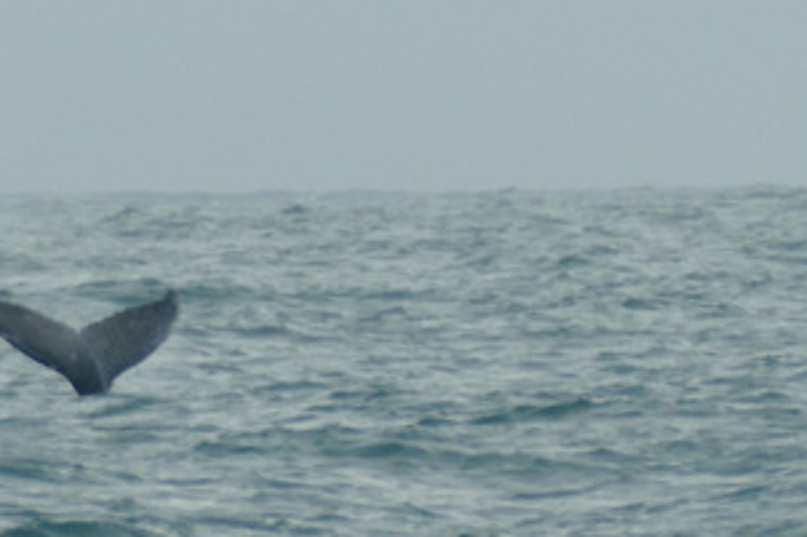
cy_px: 264
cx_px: 136
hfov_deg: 1.4
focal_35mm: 1429
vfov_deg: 1.0
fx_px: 32015
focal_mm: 146
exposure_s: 1/500
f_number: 4
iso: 125
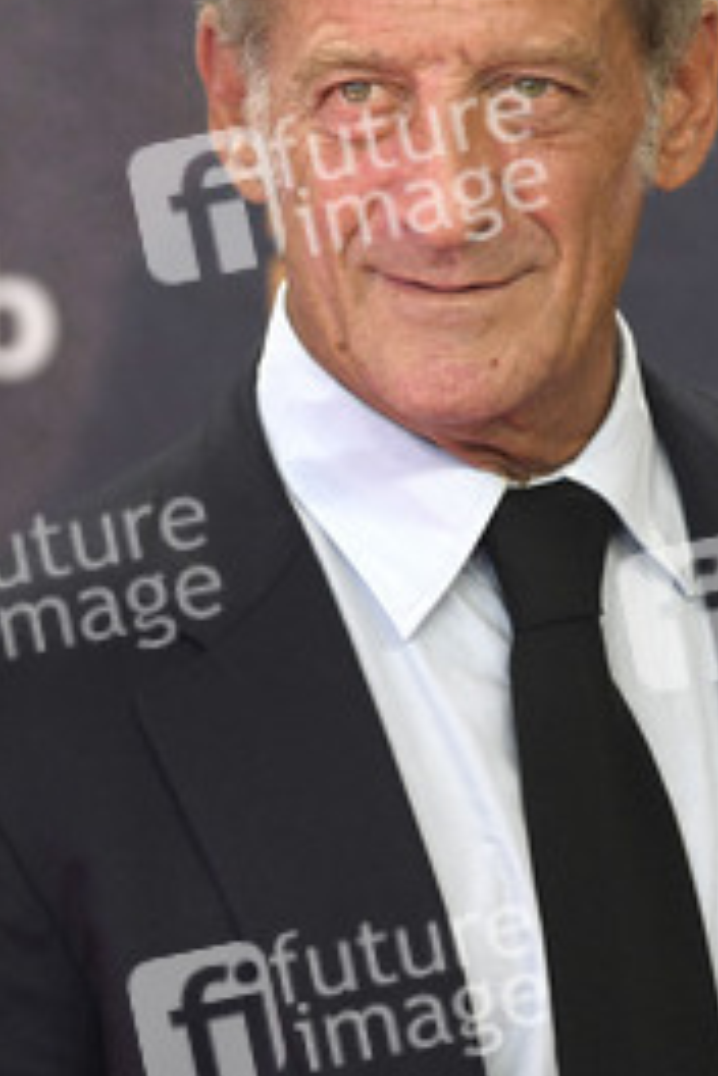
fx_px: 9064
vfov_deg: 6.8
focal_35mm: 303
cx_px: 457
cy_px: 391
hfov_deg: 4.5
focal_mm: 200
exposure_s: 1/320
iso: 800
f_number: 5
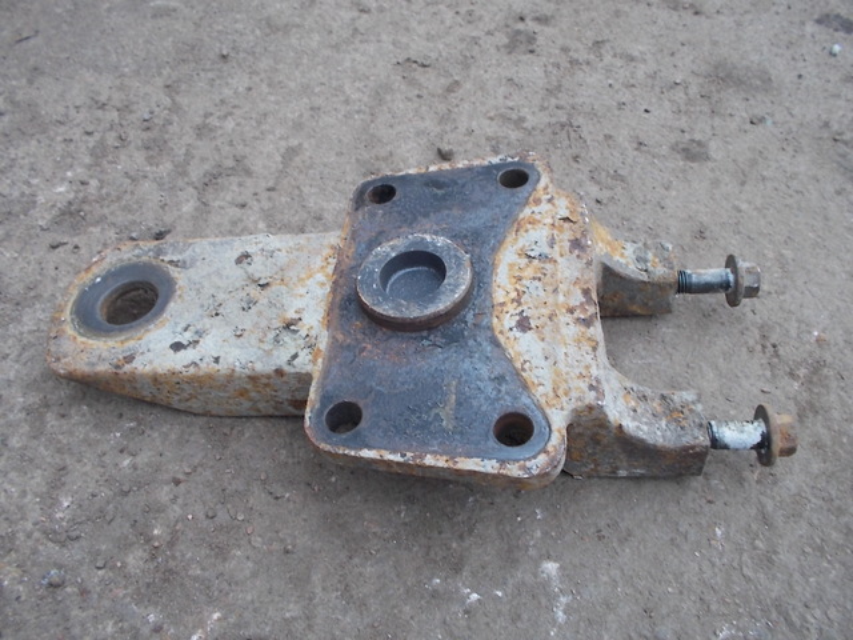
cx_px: 426
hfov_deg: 61.7
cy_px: 320
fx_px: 715
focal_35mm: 29
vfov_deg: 48.2
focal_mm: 4.1
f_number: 3.3
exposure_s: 1/40
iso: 80
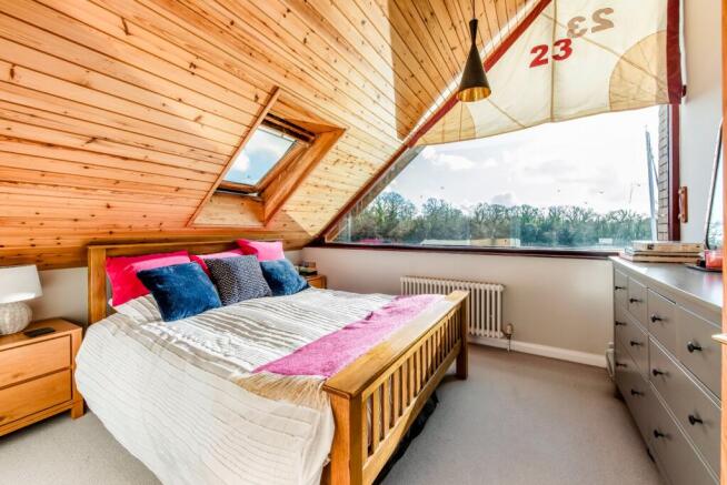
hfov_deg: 104.2
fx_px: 283
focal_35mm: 14
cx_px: 364
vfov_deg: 81.3
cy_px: 242
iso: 320
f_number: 11
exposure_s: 1/250
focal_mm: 14
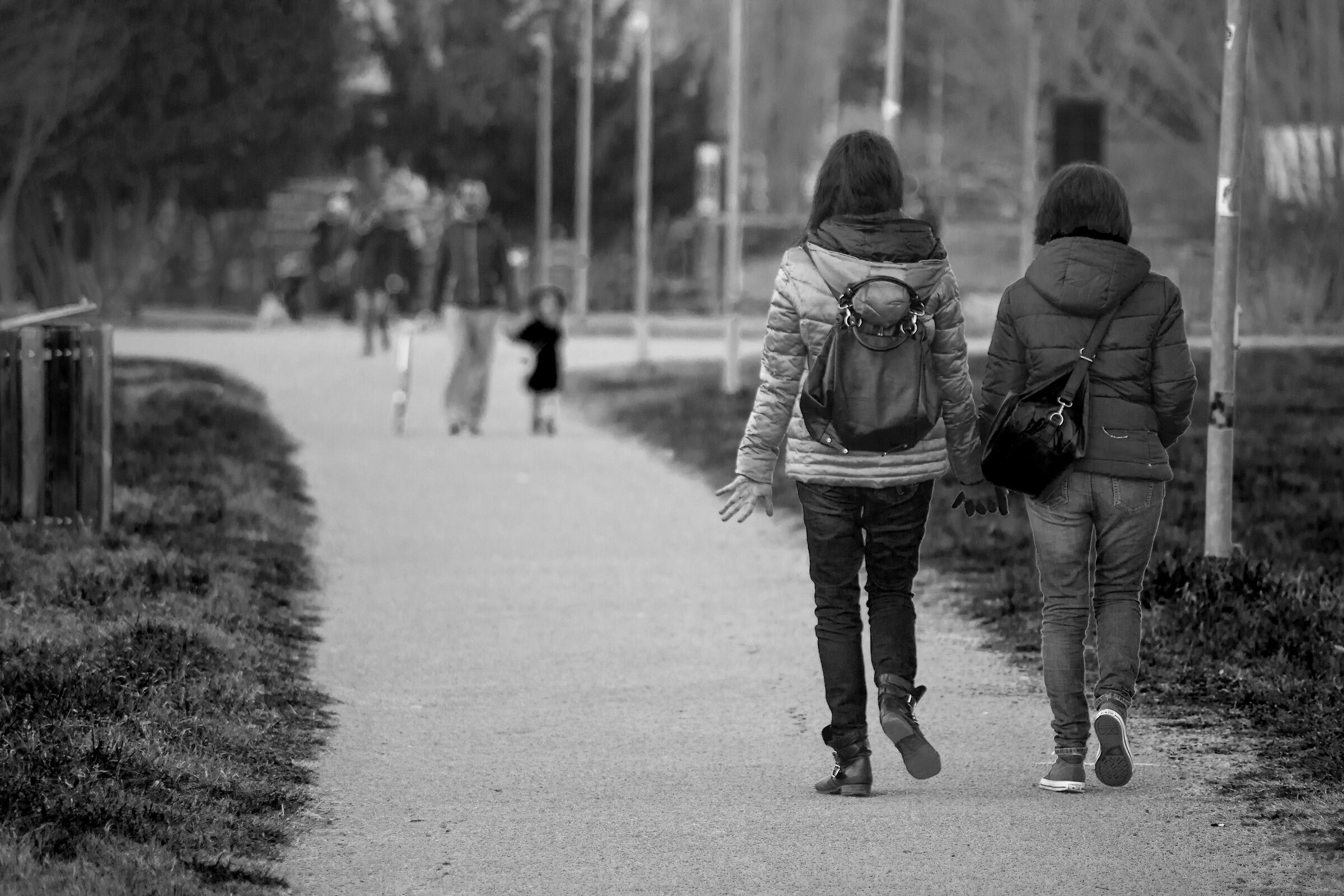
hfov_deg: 8.2
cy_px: 448
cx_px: 672
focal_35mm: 250
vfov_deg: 5.5
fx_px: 9336
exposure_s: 1/400
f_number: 5
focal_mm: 250
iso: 1600
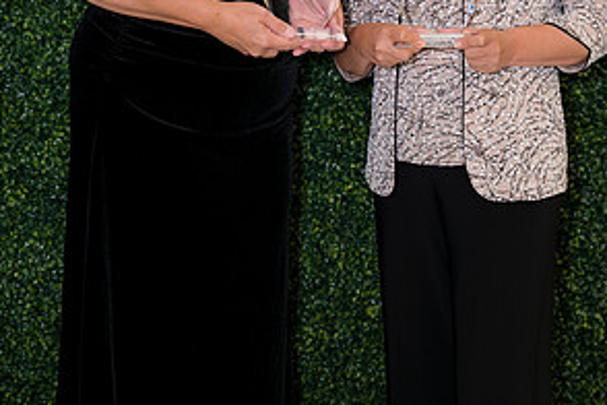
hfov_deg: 25.1
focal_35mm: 81
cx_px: 299
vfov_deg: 16.6
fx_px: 1366
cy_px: 33
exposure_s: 1/160
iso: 400
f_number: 5
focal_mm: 53
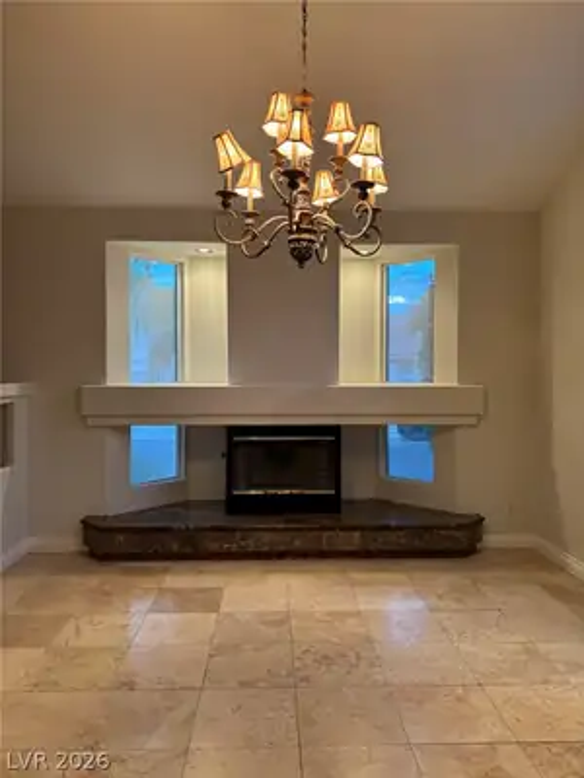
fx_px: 585
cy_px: 389
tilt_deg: -0.2
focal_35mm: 26
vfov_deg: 67.3
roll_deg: -0.9
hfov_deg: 53.1
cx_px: 292
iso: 250
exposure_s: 1/60
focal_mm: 5.96
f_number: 1.6
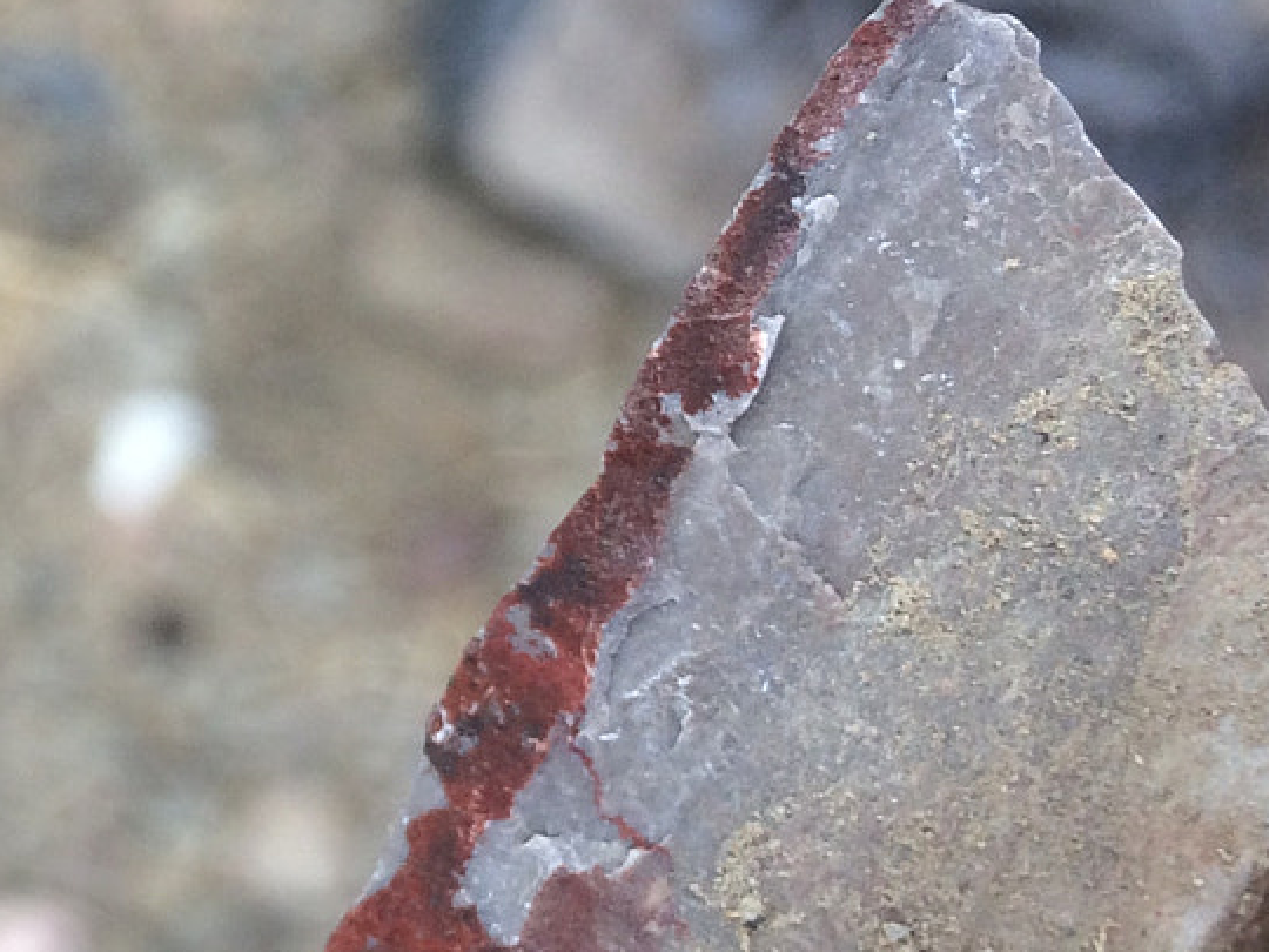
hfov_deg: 20.7
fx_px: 3153
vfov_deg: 17.2
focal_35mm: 86
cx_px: -378
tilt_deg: -88.2
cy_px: 386
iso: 32
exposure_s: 1/519
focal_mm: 4.15
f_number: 2.2
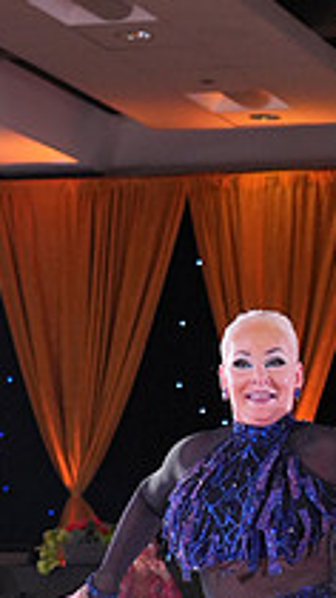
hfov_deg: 8.2
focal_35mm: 145
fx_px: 2298
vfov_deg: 14.5
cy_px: 666
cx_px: 474
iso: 2000
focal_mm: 50
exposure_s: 1/400
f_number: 4
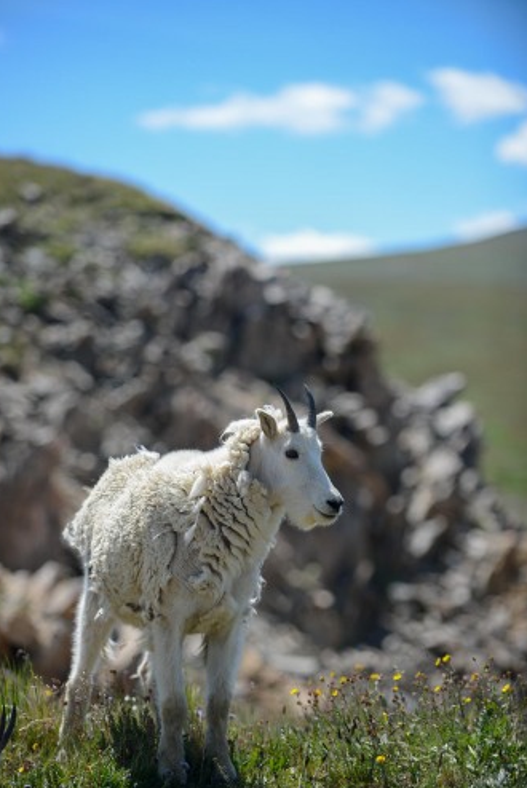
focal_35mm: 142
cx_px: 244
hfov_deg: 9.7
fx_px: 3113
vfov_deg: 14.4
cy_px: 412
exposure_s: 1/4000
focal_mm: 130
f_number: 2.8
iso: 320
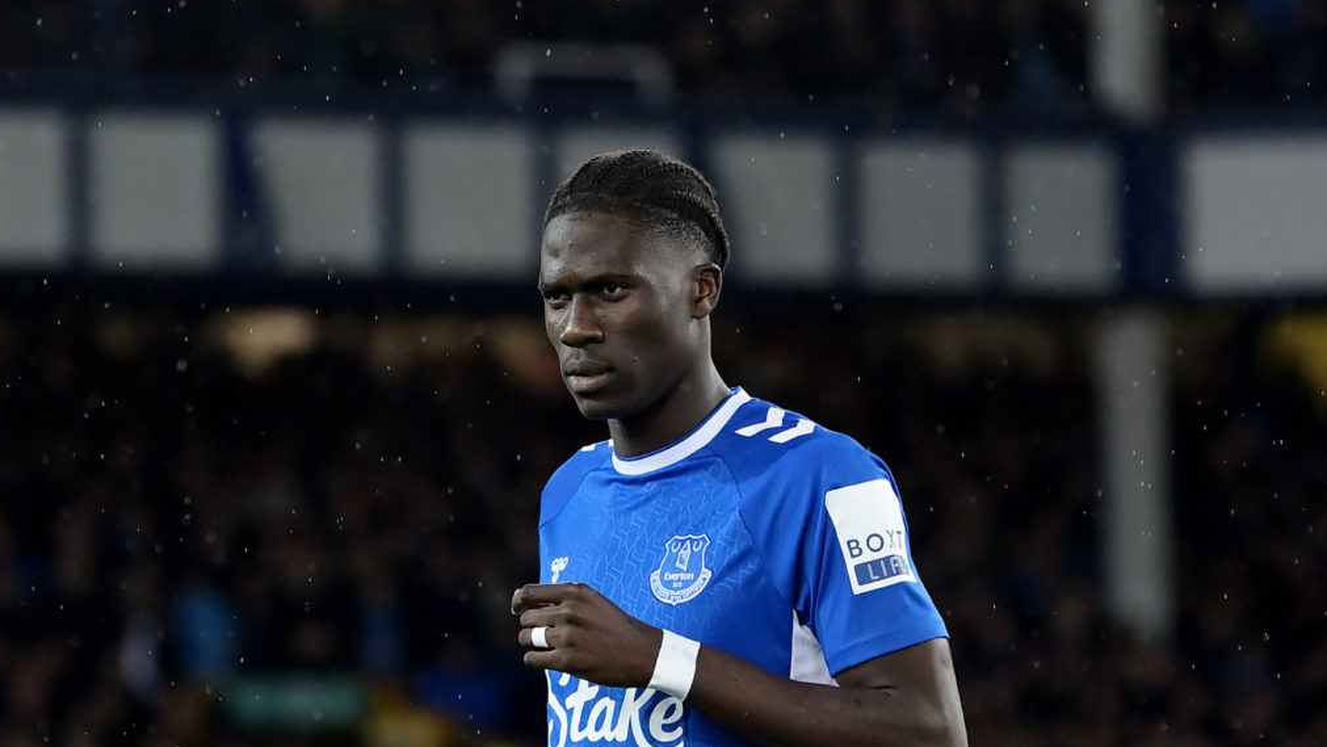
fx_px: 6123
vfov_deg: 7.0
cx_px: 756
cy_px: 471
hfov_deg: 12.4
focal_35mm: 174
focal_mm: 140
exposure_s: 1/1250
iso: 1600
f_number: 2.8
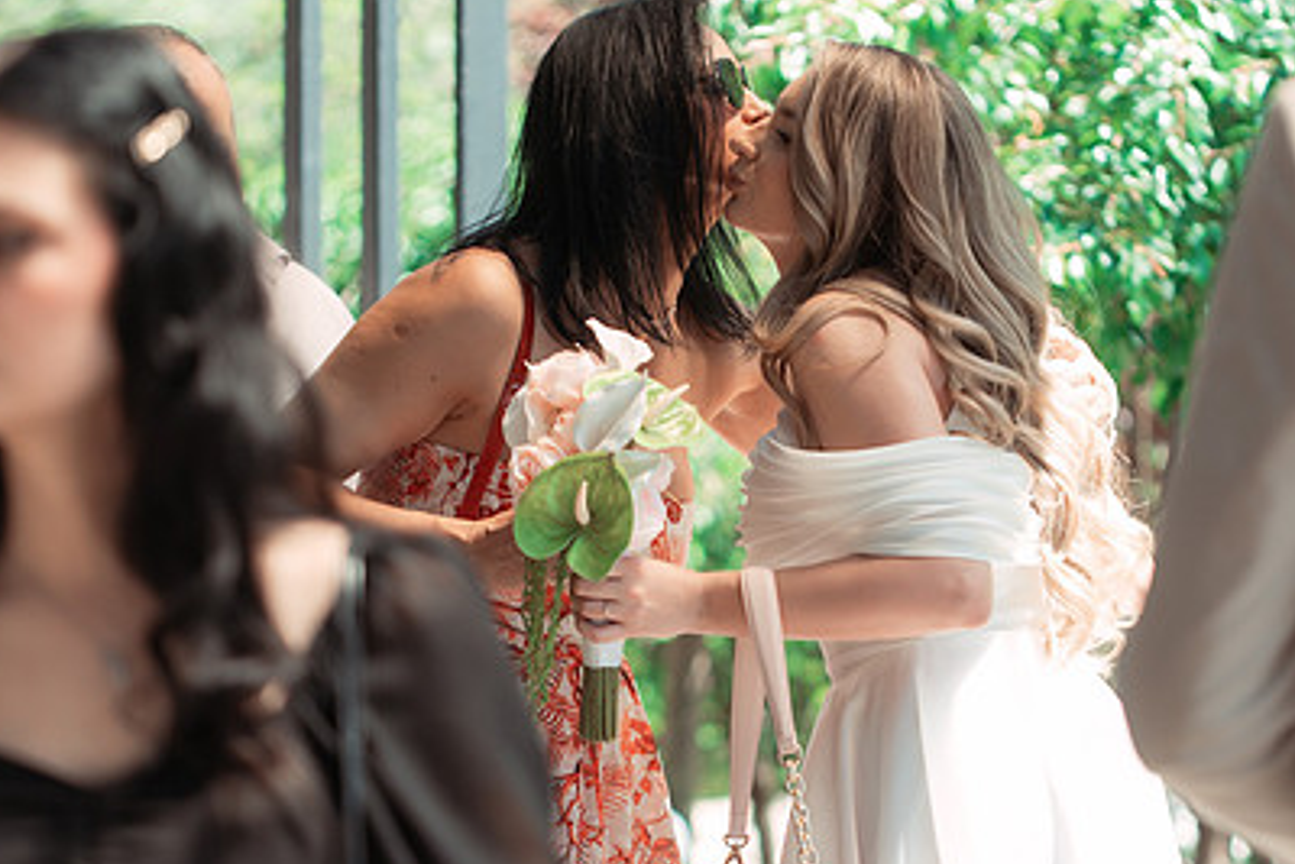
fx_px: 5002
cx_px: 770
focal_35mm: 139
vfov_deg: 9.9
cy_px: 398
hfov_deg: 14.7
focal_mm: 90
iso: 200
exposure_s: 1/500
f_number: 3.2
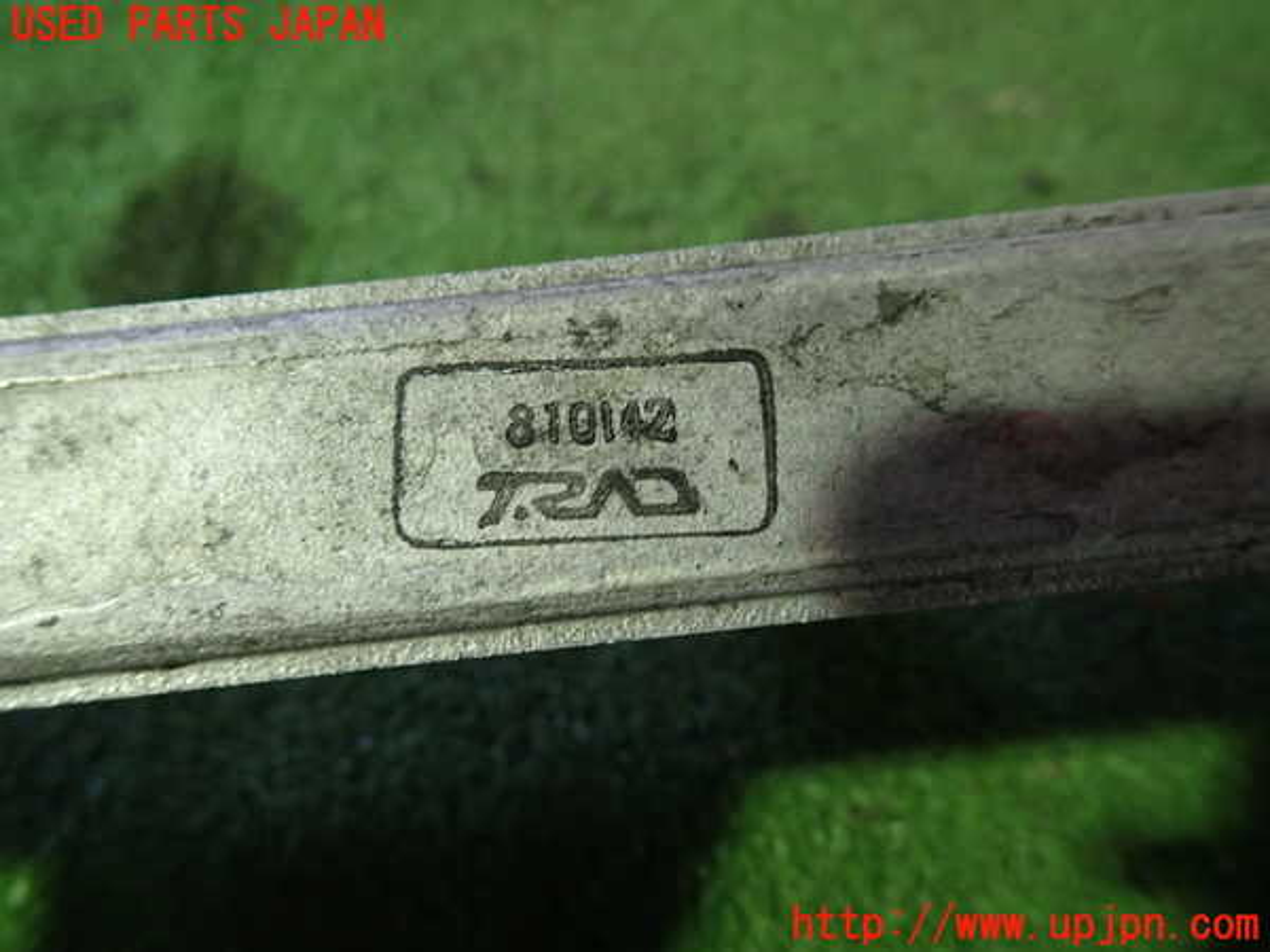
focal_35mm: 25
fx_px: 917
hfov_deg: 69.4
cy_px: 476
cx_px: 635
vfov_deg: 54.9
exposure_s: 1/30
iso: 400
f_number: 2
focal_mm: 4.5
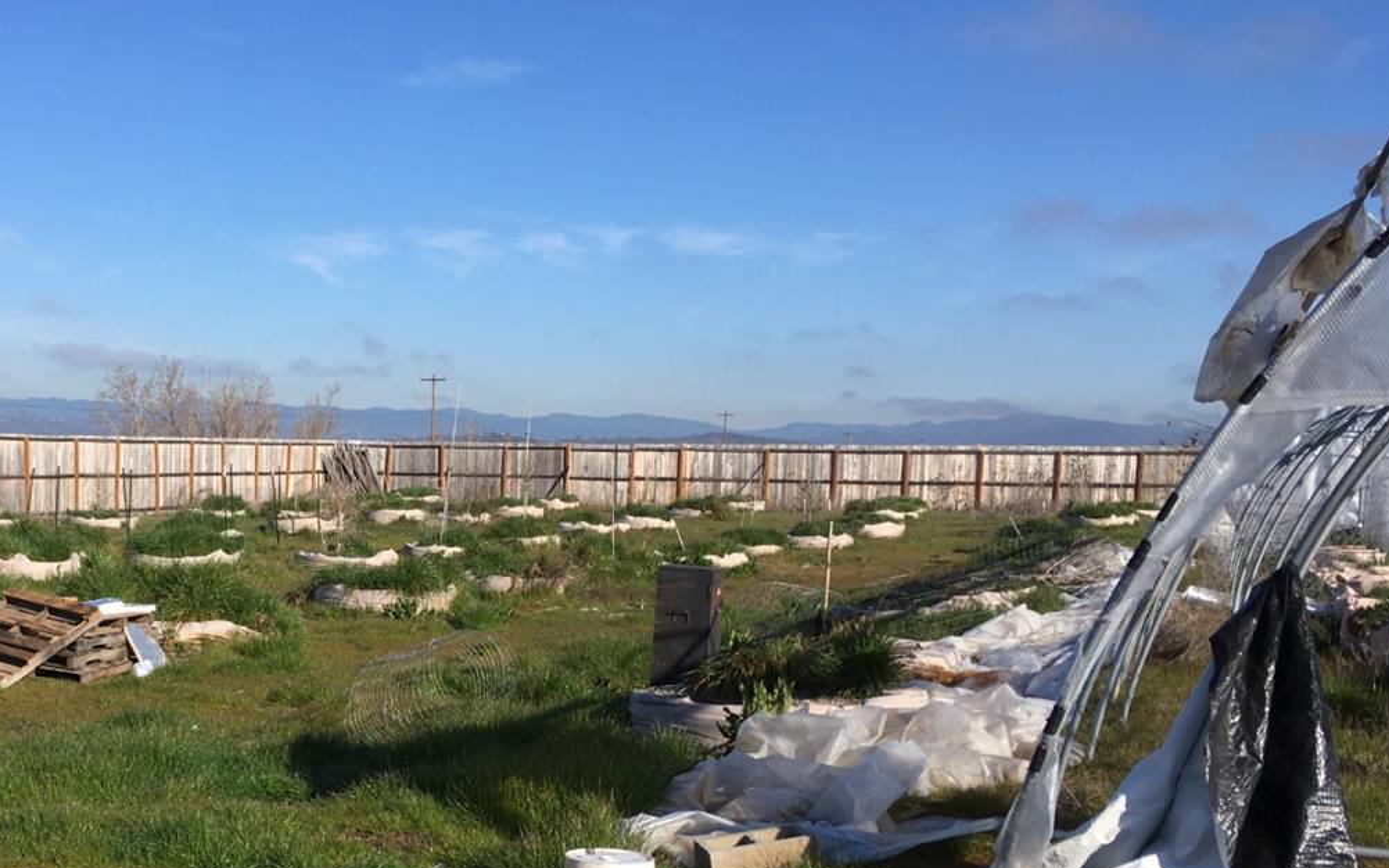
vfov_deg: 27.8
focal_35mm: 46
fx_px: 1741
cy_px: 568
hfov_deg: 42.3
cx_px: 363
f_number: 2.2
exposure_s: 1/1508
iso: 25
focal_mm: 4.15
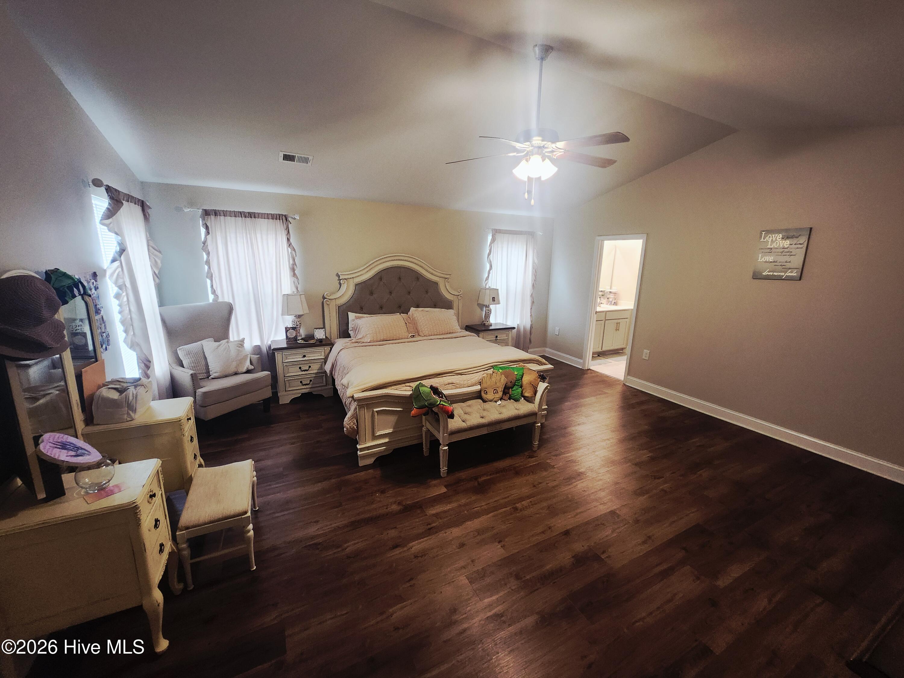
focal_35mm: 13
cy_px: 339
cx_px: 452
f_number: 2.2
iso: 400
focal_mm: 1.74
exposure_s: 1/40
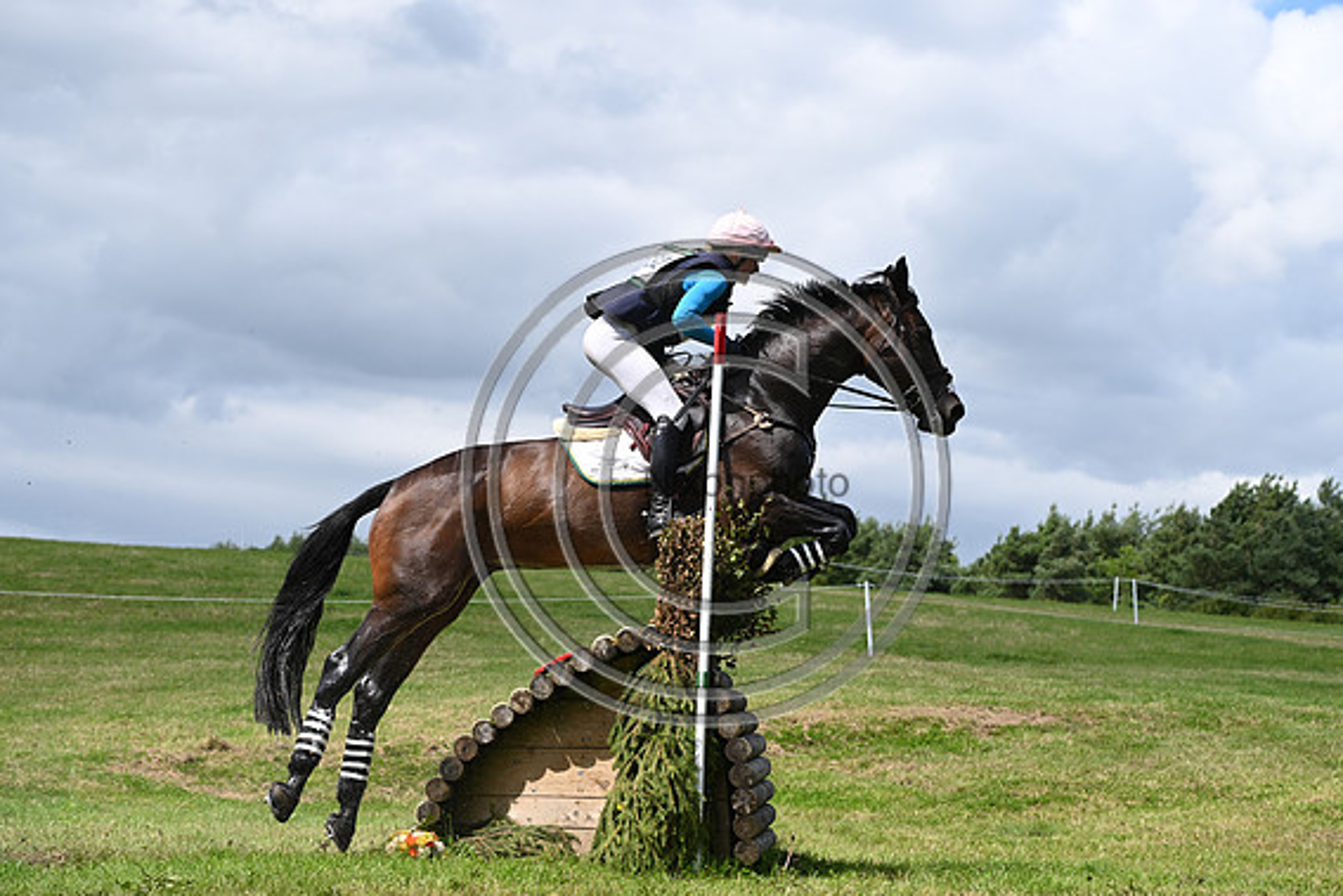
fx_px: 3507
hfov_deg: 21.7
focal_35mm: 94
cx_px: 679
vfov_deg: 14.6
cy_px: 450
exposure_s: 1/1250
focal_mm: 92
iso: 250
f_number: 5.6
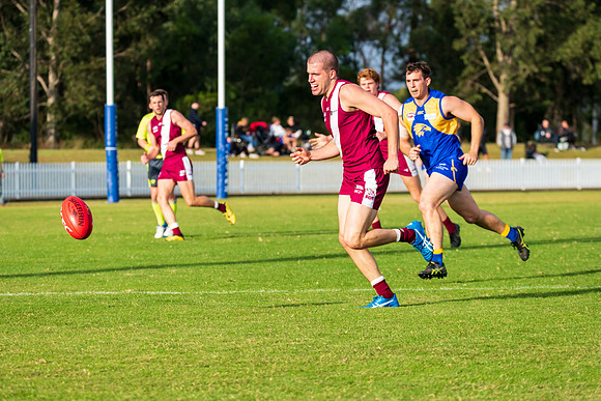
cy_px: 200
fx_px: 3006
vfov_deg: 7.6
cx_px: 300
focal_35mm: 180
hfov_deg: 11.4
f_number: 7.1
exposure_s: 1/1600
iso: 800
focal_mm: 180
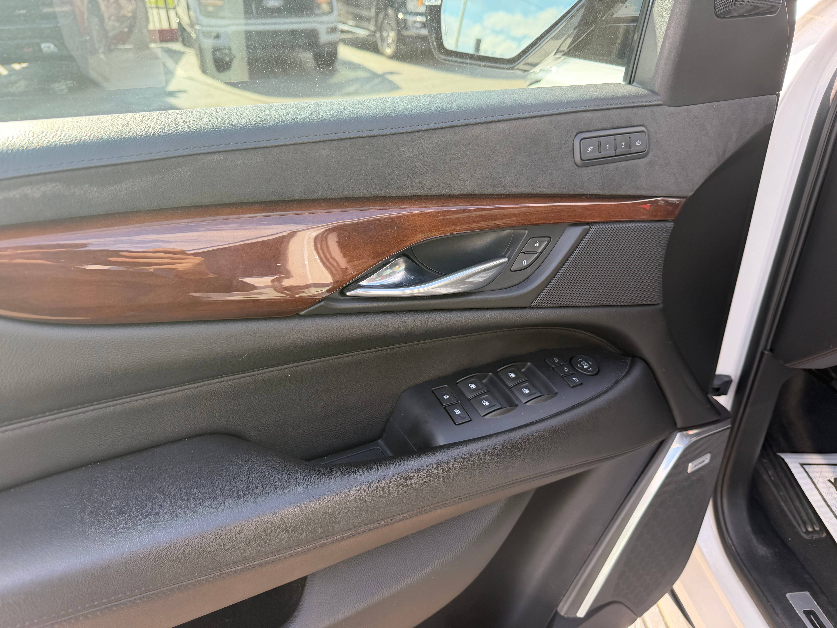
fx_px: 580
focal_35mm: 24
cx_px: 418
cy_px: 314
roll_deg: -0.8
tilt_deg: -30.3
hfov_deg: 71.6
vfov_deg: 56.8
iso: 80
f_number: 1.78
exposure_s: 1/281
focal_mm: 6.76
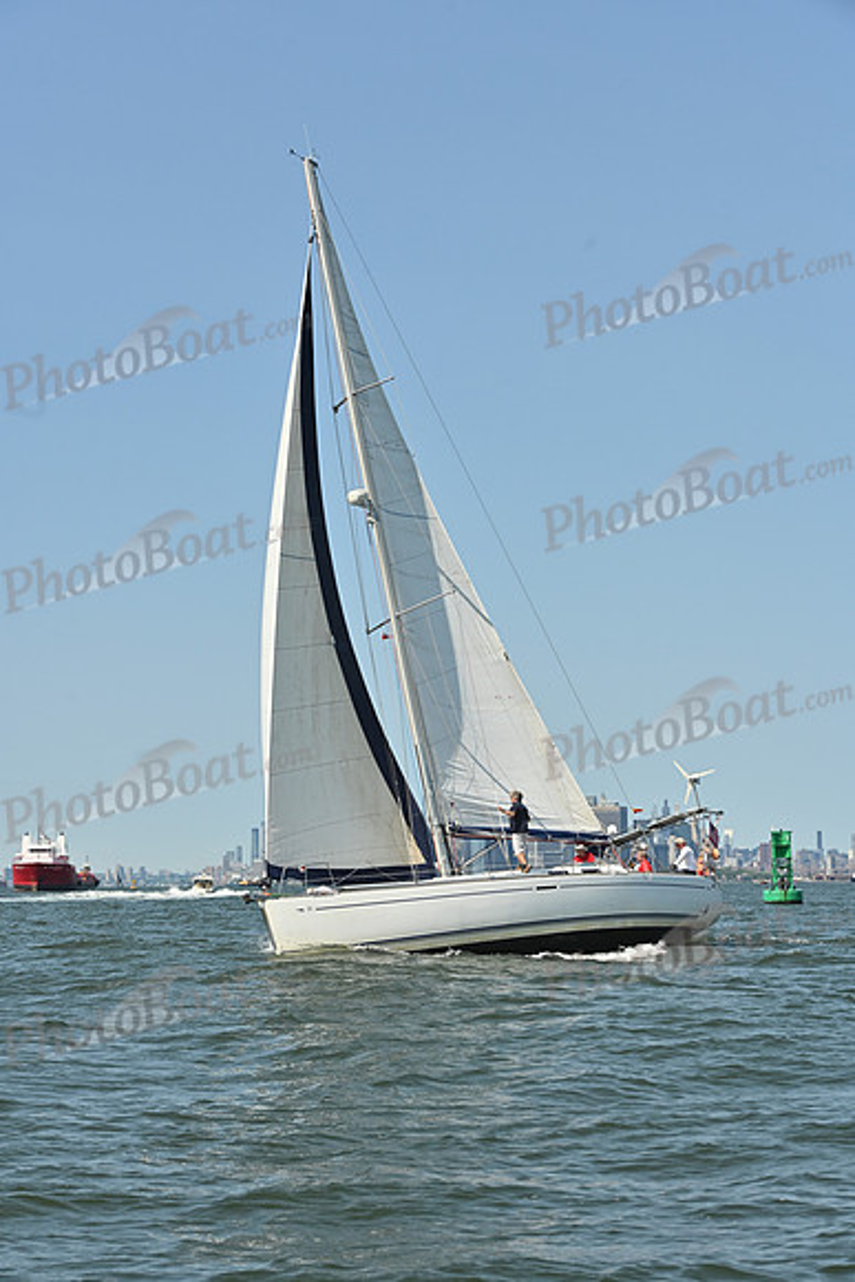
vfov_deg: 28.8
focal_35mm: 70
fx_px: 2492
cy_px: 641
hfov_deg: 19.5
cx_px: 428
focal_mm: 70
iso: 320
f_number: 8
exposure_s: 1/1250
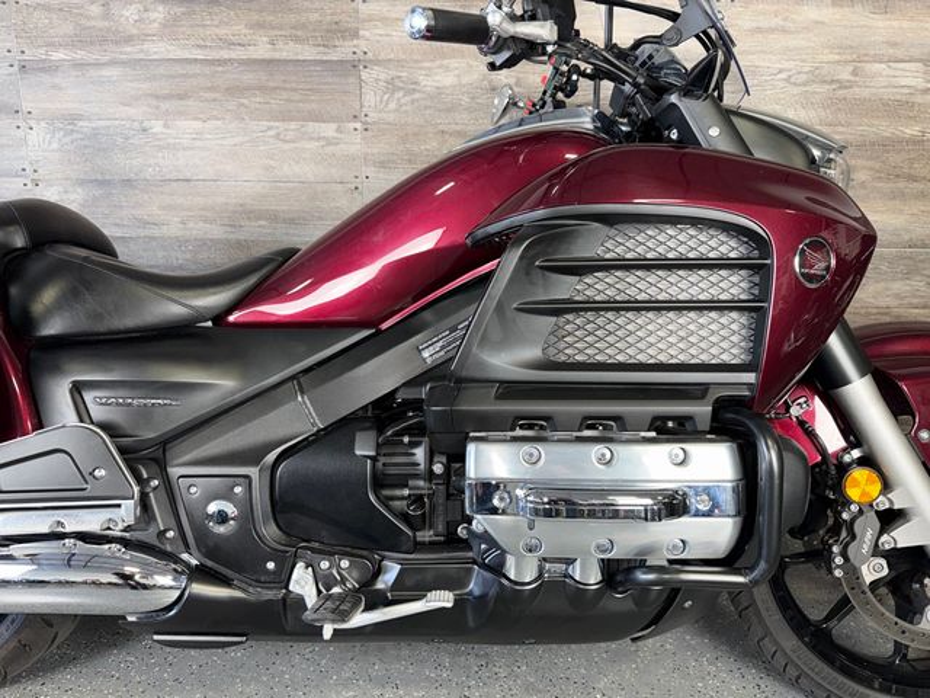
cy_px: 349
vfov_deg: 56.8
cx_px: 465
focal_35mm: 24
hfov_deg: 71.6
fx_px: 645
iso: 80
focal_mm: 6.76
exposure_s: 1/23
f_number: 1.78
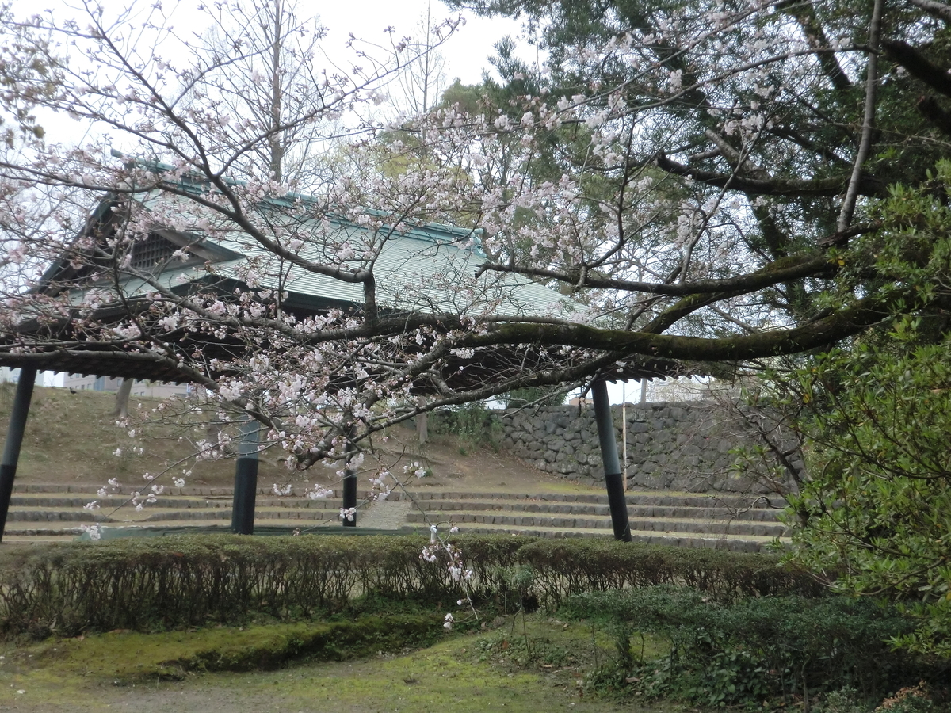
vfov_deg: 30.9
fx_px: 1291
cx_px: 476
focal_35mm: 47
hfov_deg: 40.4
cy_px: 356
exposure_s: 1/125
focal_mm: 8.46
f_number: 9.6
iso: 200
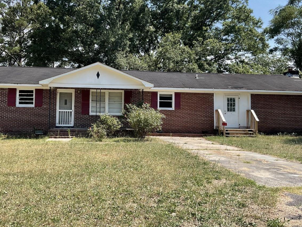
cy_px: 101
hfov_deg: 50.1
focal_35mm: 37
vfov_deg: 38.6
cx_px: 136
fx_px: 323
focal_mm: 3
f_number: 1.8
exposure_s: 1/1076
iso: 16
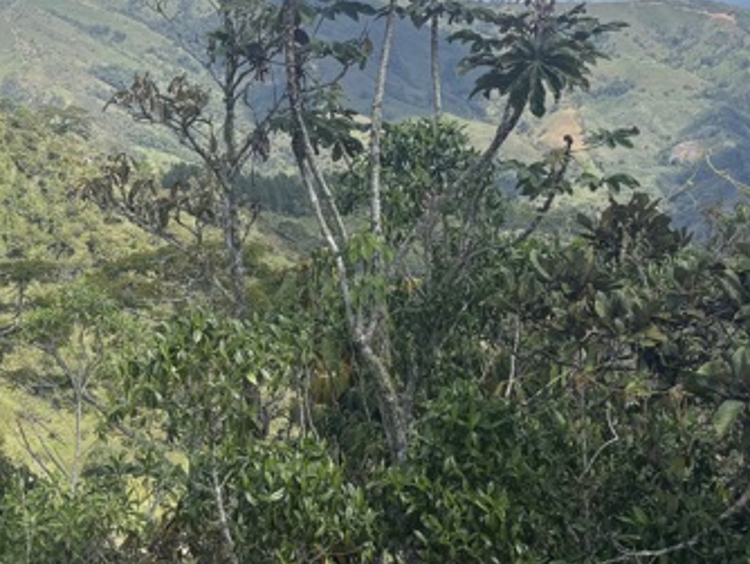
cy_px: 152
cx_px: 139
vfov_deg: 20.9
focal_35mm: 70
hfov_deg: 27.2
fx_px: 1518
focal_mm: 5.96
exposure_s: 1/3413
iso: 50
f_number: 1.6
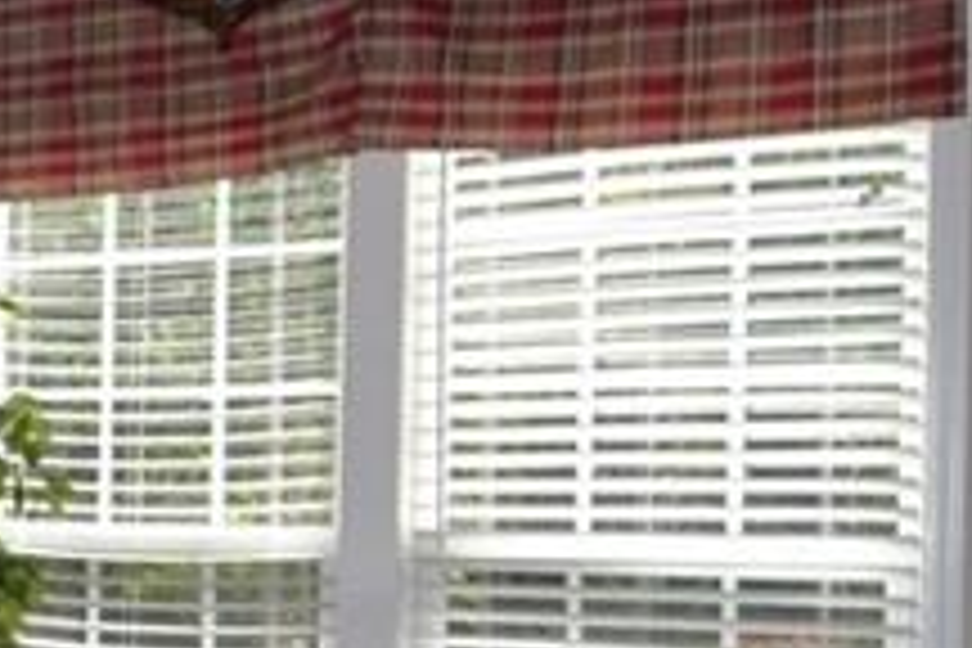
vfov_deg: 19.2
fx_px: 1917
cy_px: 410
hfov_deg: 24.2
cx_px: -360
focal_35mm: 71
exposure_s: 1/125
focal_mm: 10
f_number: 5.6
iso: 125
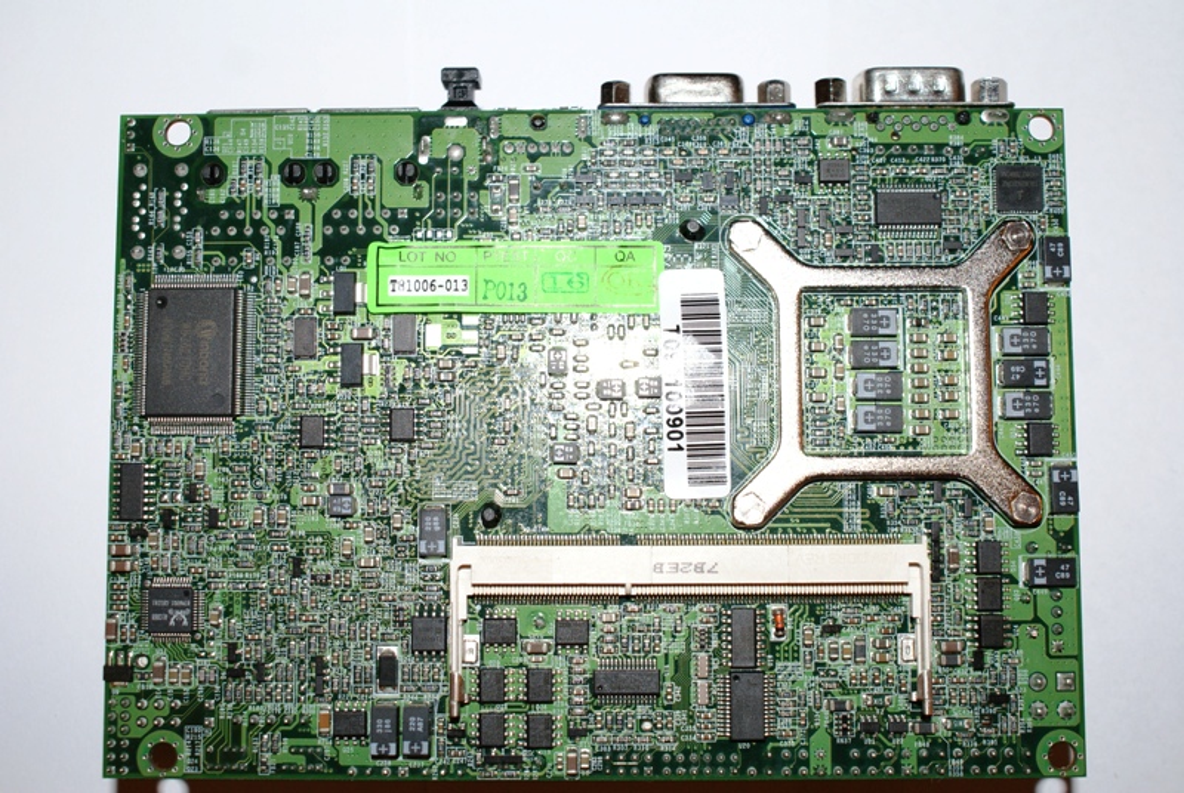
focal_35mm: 52
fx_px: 1729
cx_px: 592
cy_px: 396
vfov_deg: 25.8
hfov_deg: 37.8
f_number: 5.6
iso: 400
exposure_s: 1/80
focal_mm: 35
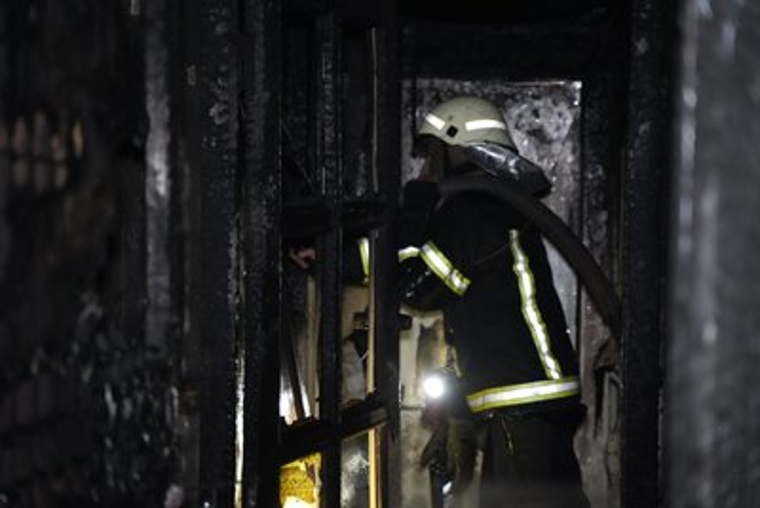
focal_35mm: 75
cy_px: 254
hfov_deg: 27.0
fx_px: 1584
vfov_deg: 18.2
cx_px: 380
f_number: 2.8
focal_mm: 75
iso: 12800
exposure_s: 1/60
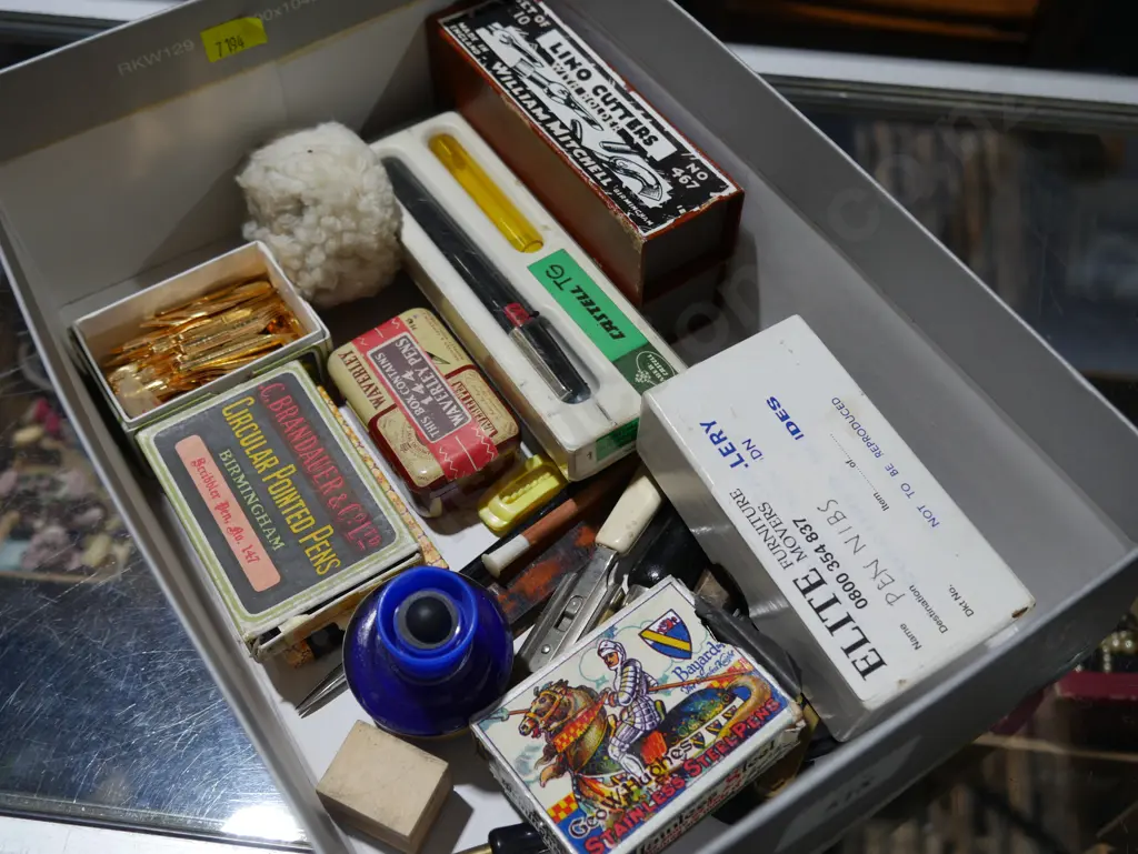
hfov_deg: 51.3
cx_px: 569
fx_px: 1184
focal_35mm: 36
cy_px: 427
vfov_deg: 39.7
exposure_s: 1/100
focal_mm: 18
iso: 200
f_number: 4
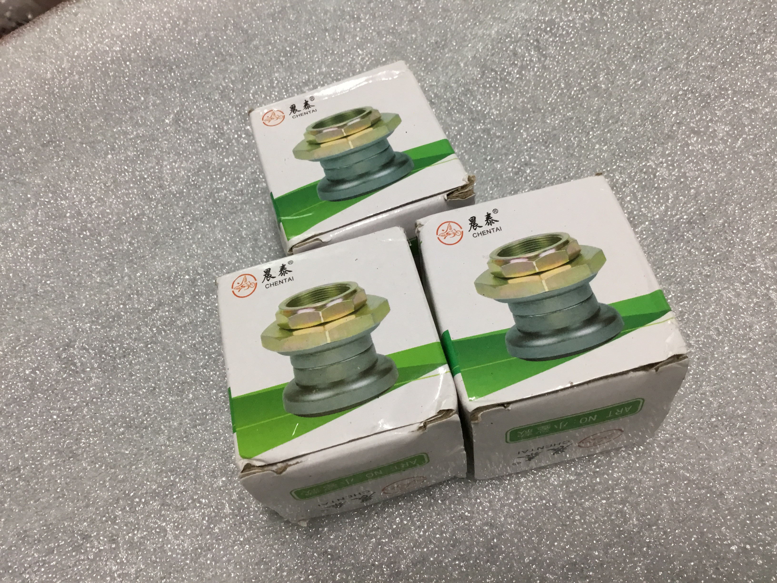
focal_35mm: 31
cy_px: 292
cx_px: 388
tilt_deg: -59.0
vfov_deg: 45.4
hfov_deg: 58.4
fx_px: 696
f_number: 2.4
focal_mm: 3.3
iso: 80
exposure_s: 1/33
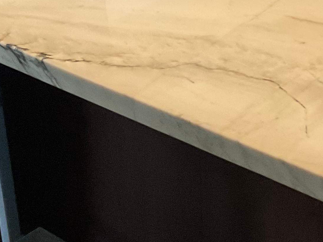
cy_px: -5
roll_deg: -0.5
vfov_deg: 13.7
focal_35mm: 106
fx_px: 989
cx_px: 264
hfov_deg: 18.4
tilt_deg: -23.2
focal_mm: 3
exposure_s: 1/60
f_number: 1.8
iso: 250
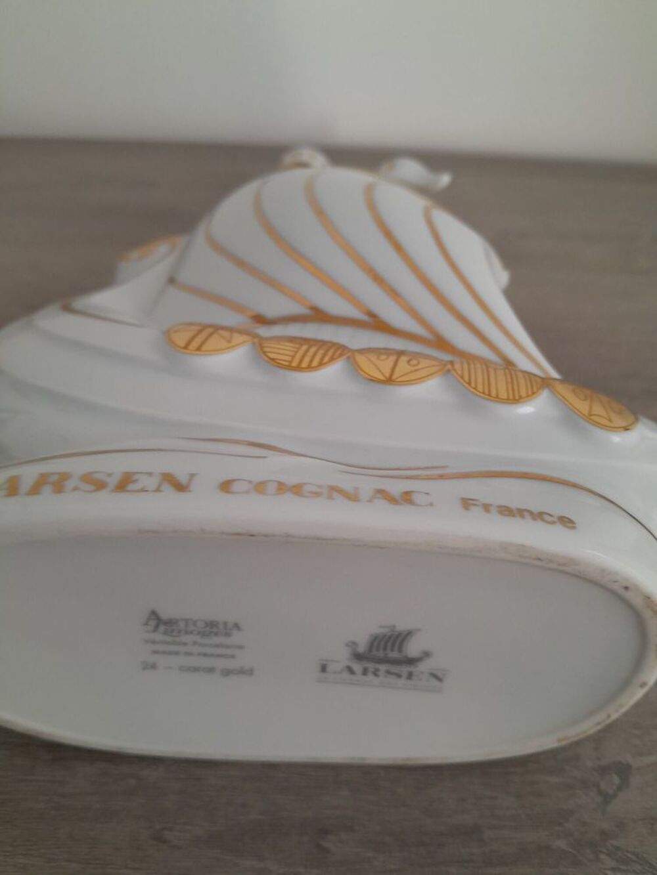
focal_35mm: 26
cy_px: 438
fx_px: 658
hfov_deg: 53.1
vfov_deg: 67.3
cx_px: 328
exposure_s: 1/50
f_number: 1.8
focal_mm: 3.98
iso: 160
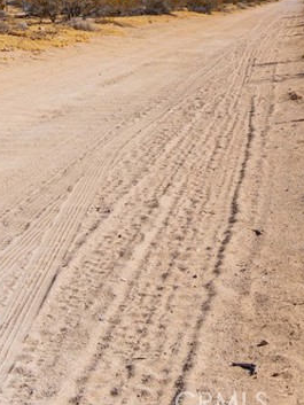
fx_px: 913
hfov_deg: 17.0
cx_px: 462
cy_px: 27
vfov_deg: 24.2
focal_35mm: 78
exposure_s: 1/1600
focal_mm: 28
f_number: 5
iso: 100
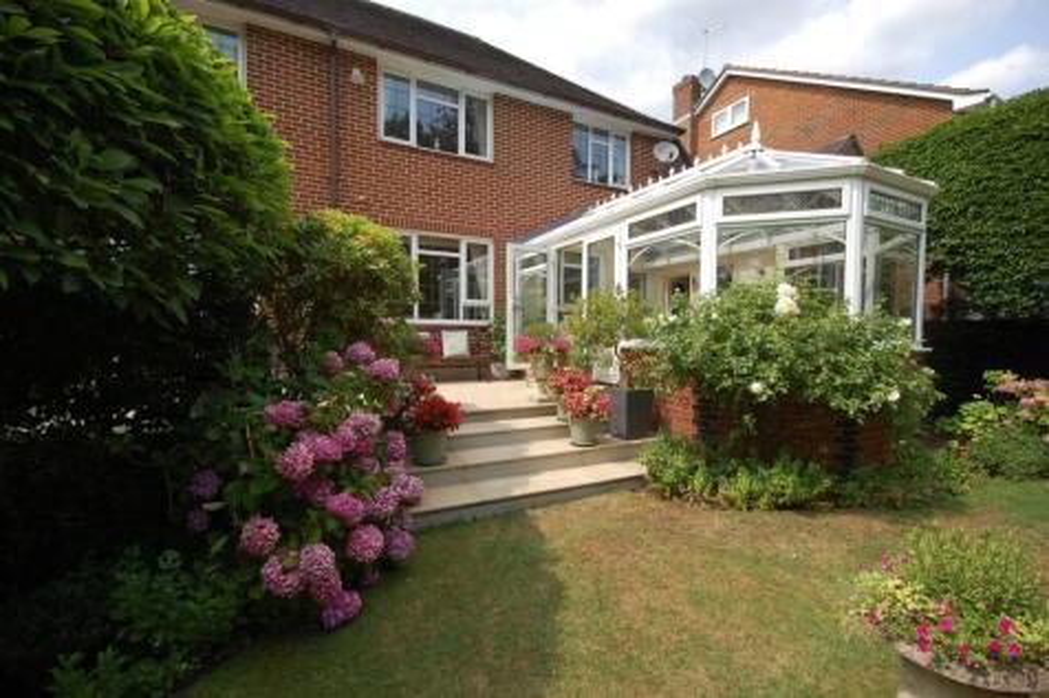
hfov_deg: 100.4
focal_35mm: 15
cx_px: 524
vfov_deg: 77.3
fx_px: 437
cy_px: 349
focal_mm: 10
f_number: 8
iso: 200
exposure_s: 1/250
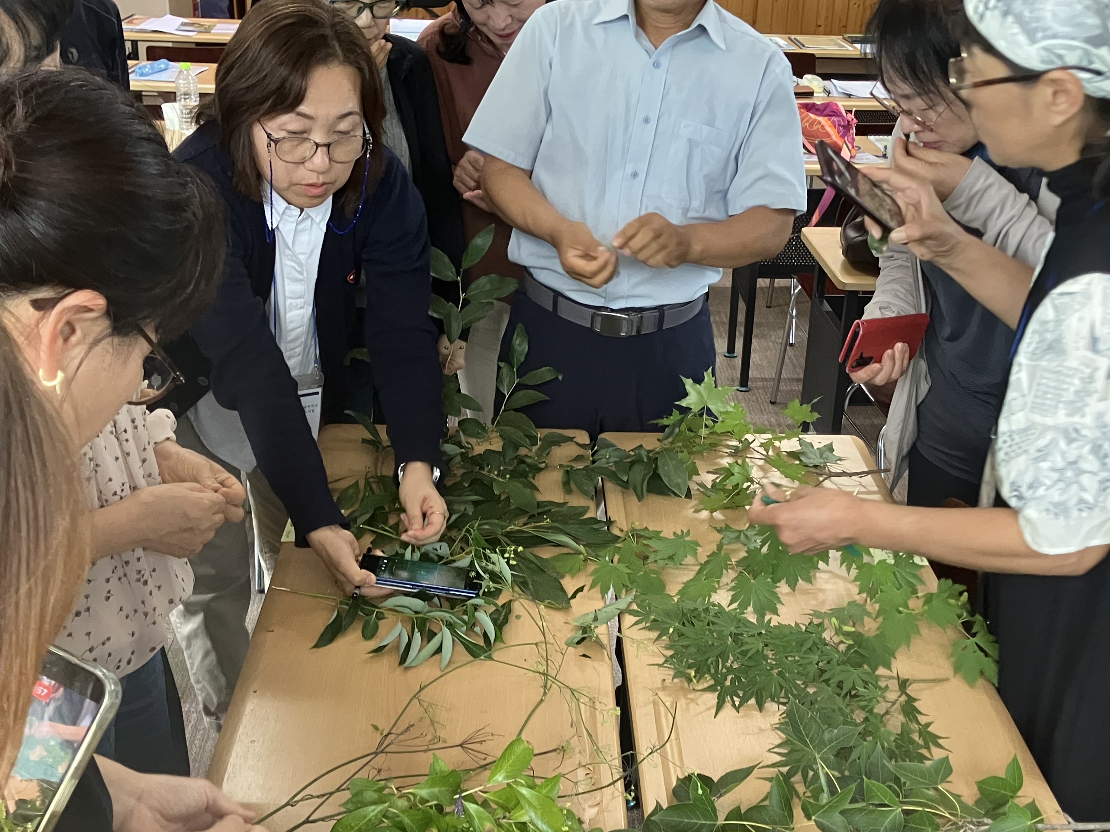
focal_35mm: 44
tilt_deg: -22.8
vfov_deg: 32.9
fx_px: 1411
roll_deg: -1.7
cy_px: 426
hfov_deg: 42.9
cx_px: 574
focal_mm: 3.99
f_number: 1.8
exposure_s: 1/60
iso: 200
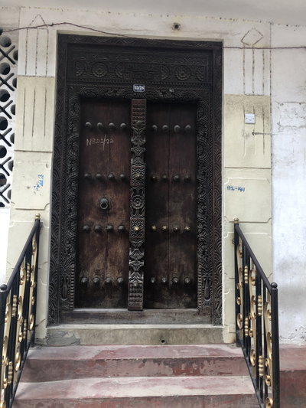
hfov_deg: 49.8
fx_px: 330
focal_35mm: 28
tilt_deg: +4.5
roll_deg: -0.2
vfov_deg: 63.4
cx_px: 153
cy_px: 204
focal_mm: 4
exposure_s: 1/120
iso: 25
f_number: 1.8
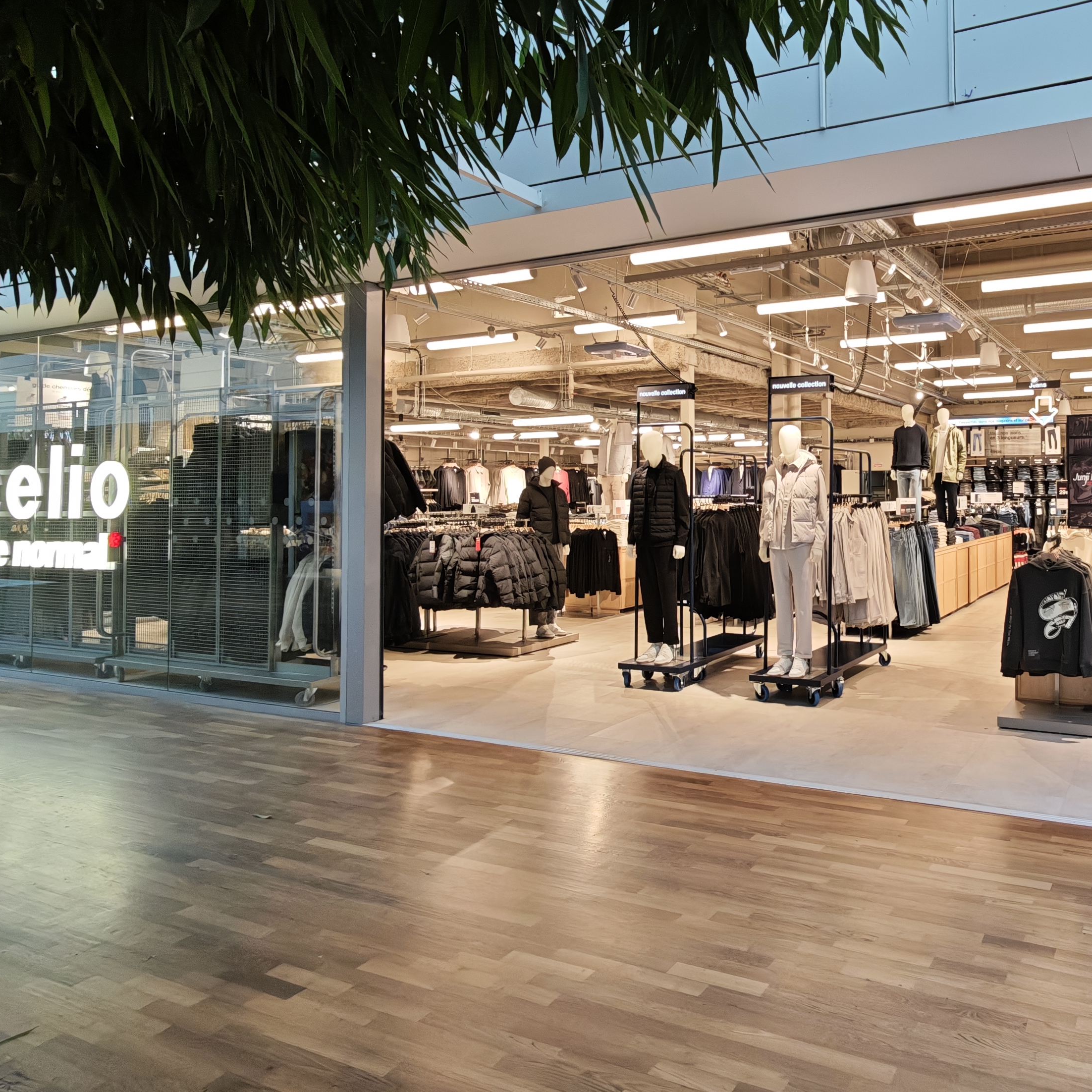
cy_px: 466
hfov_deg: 63.0
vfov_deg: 66.9
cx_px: 829
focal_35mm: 23
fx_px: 821
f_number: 2.2
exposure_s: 1/200
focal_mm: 2.13
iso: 640
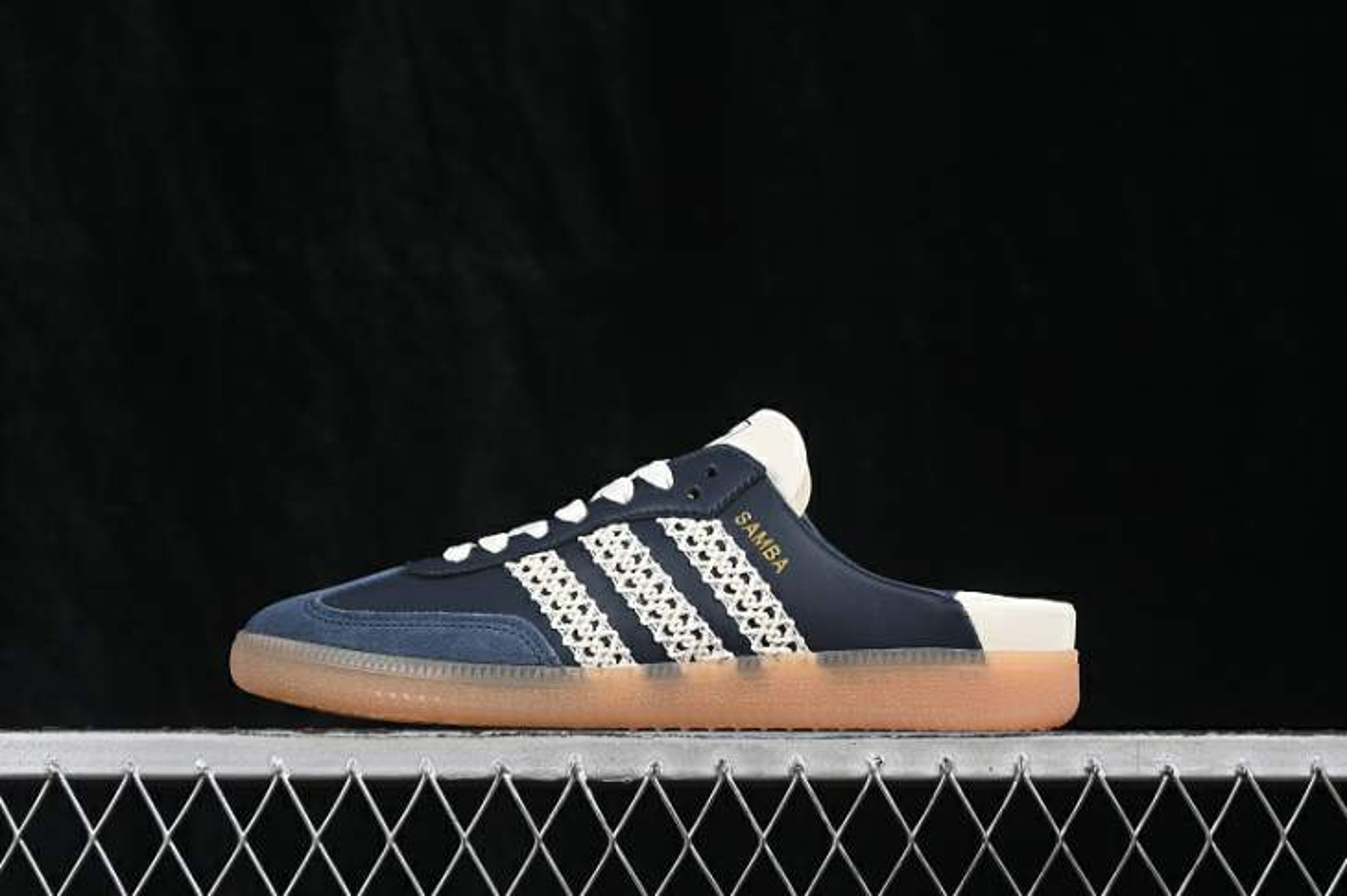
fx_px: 2805
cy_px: 448
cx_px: 674
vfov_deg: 18.2
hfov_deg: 27.0
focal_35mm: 75
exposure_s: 1/60
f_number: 6.3
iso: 160
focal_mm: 50
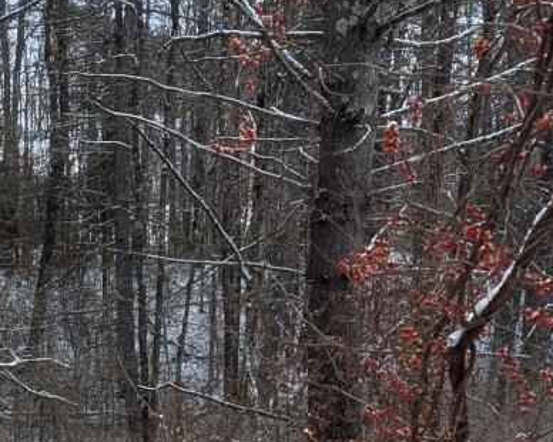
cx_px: -216
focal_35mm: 121
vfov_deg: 10.9
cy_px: 1031
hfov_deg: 15.0
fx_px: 1979
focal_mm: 6.9
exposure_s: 1/538
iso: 19
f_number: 1.68
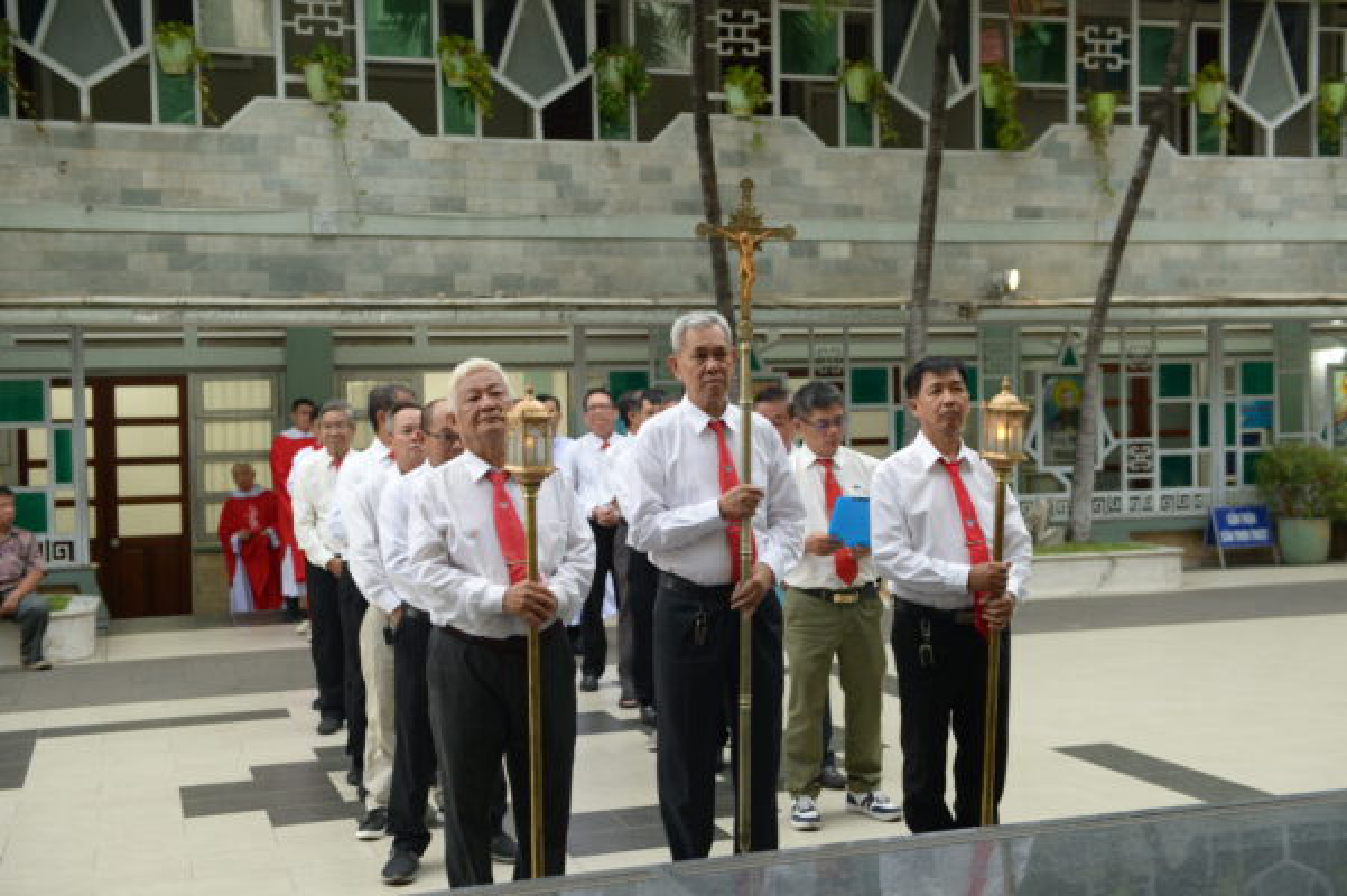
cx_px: 674
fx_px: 1496
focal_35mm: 40
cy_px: 448
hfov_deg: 48.5
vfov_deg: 33.4
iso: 2000
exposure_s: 1/200
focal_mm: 40
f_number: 4
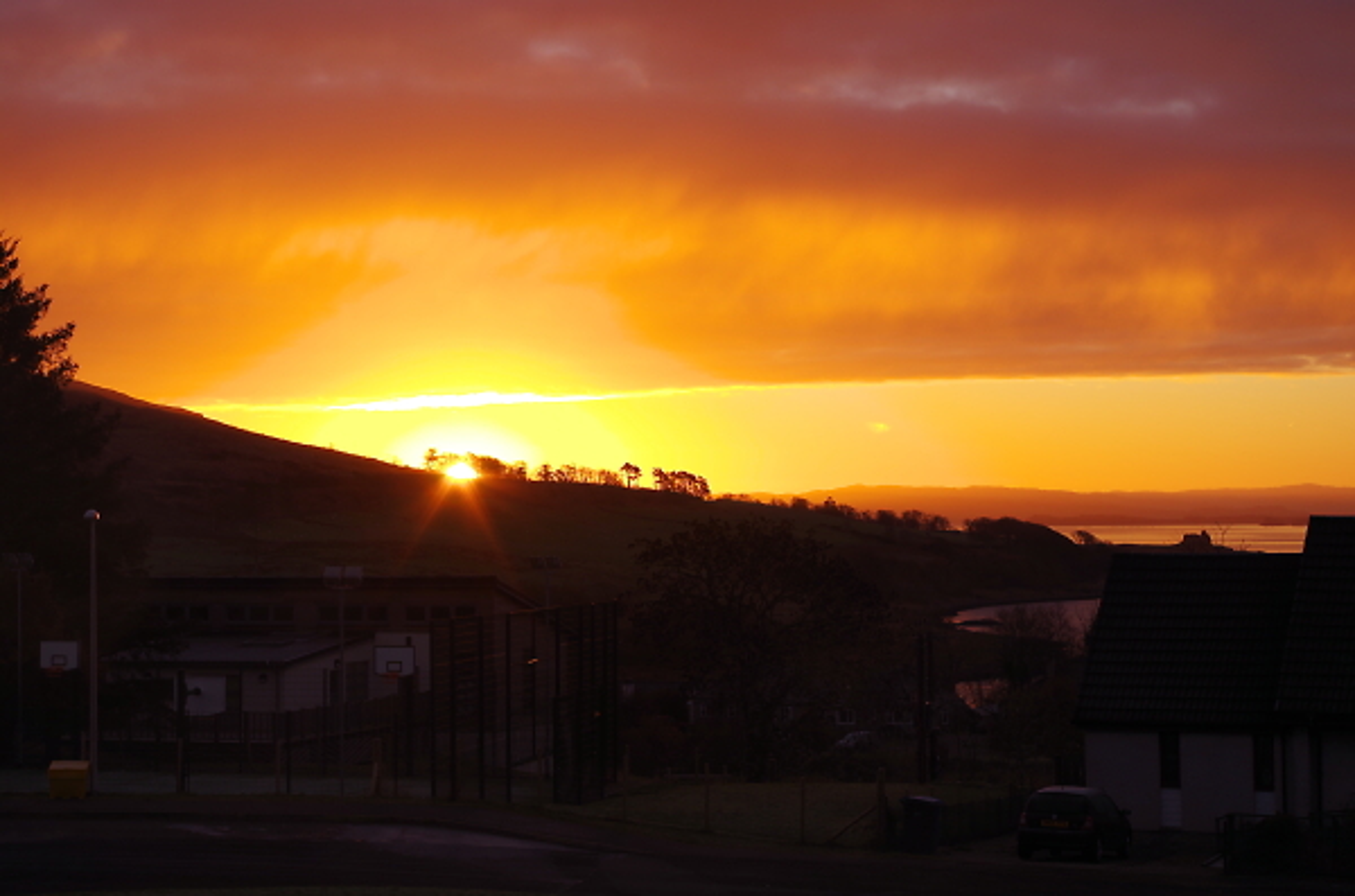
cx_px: 678
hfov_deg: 24.8
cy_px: 448
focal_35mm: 82
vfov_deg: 16.6
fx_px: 3079
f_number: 9
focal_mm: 55
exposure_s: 1/100
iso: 100
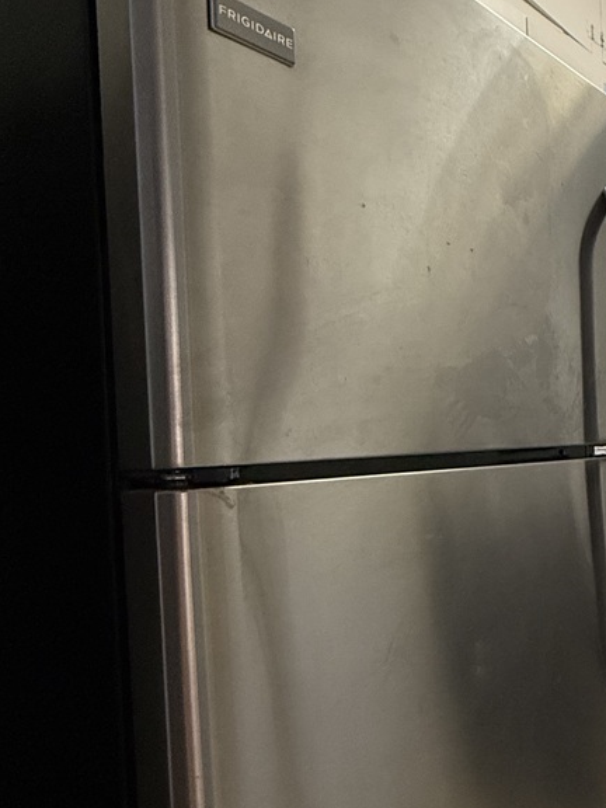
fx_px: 817
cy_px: 447
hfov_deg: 33.0
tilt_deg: -1.0
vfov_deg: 52.5
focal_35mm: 35
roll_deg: +2.0
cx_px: 734
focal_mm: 2.22
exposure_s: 1/120
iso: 320
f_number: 2.2
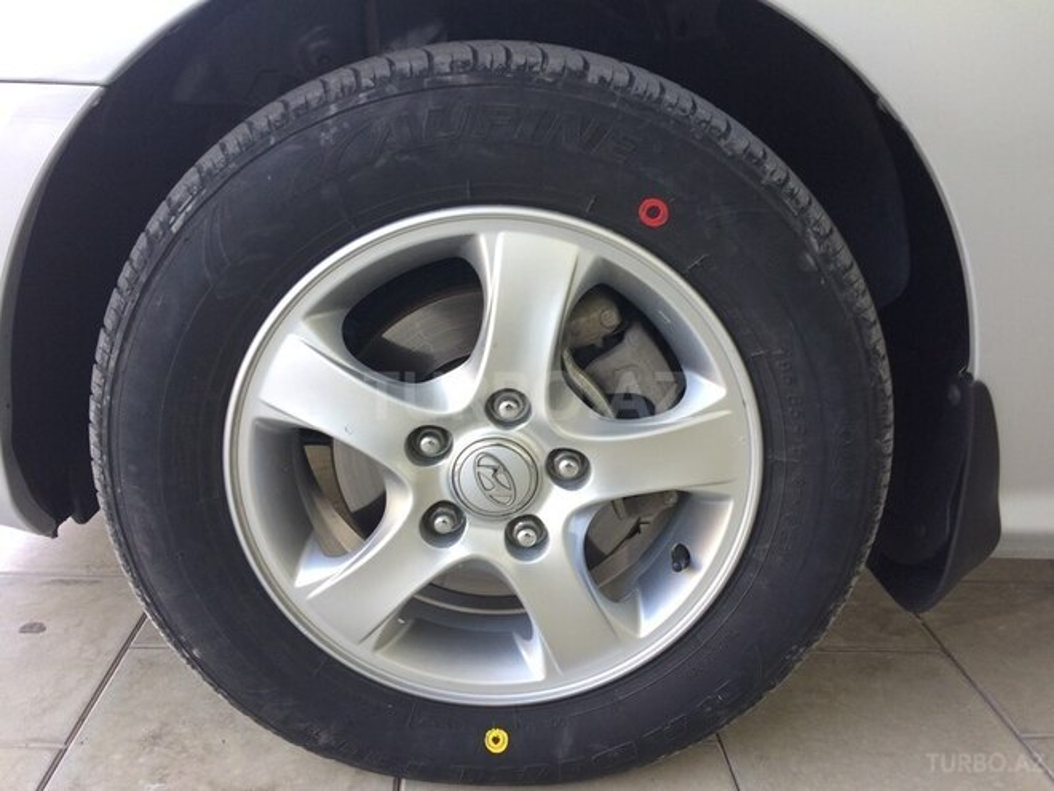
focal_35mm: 29
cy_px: 396
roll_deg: -1.5
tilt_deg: -20.2
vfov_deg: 48.2
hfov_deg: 61.7
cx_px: 527
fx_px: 883
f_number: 2.2
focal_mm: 4.15
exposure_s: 1/33
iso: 40
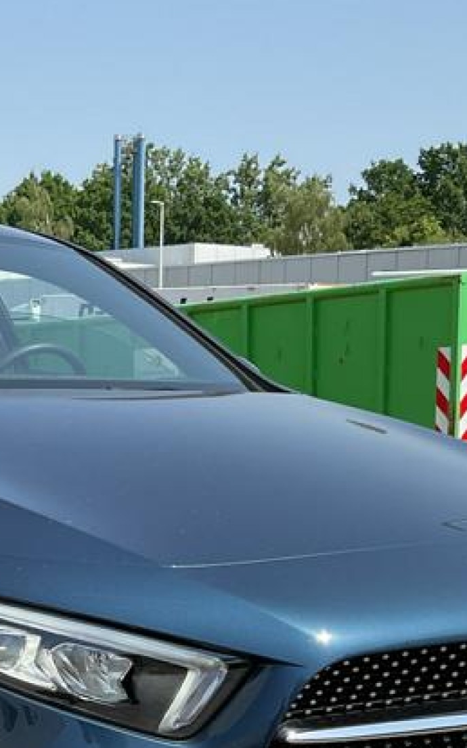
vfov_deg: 26.2
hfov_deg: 17.0
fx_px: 1549
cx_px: 86
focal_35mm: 76
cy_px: 683
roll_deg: -2.0
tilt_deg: -10.9
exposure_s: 1/1250
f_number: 1.8
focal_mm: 3
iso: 16
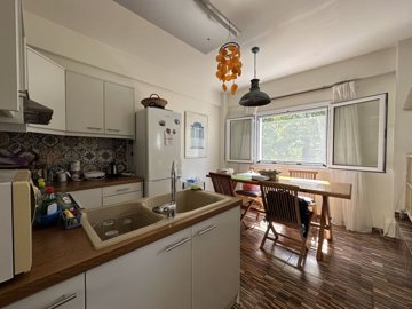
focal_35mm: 14
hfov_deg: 102.1
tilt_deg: -2.2
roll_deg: -0.5
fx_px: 167
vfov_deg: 85.7
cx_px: 206
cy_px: 154
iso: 64
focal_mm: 2.22
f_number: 2.2
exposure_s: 1/99
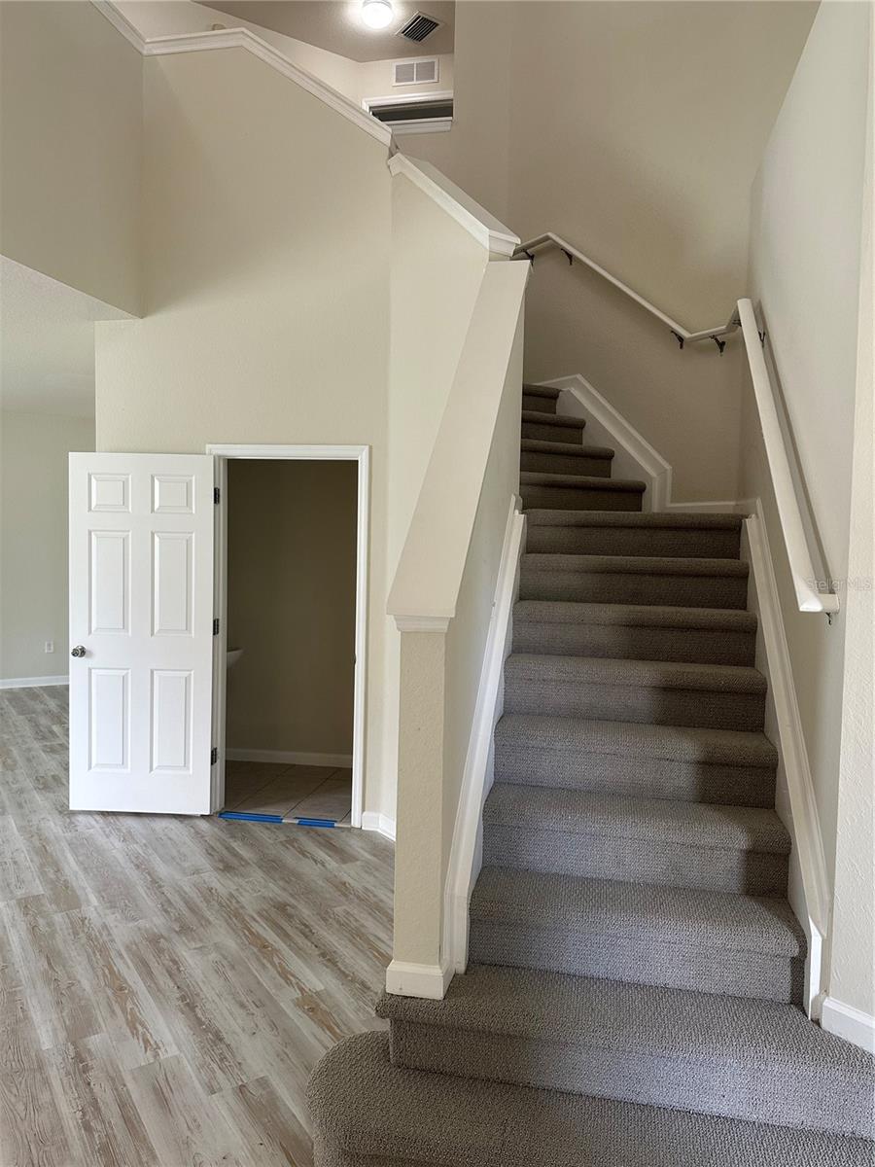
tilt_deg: -1.7
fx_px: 809
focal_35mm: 24
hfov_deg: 56.8
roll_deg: -1.7
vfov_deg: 71.6
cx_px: 438
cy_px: 584
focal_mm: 6.86
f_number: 1.78
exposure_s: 1/120
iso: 160
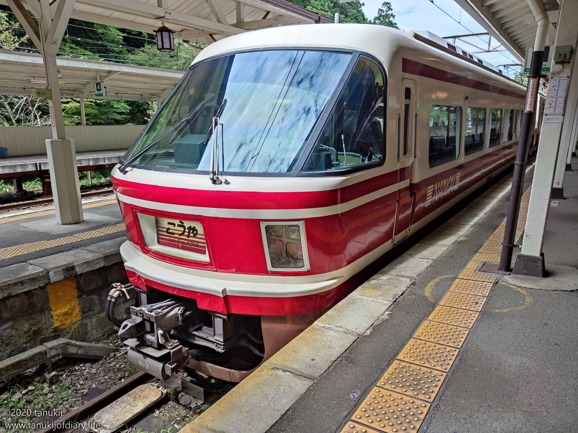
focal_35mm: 24
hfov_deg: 71.6
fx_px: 401
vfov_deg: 56.8
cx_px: 289
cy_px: 216
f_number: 1.69
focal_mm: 6.72
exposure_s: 1/228
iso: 50
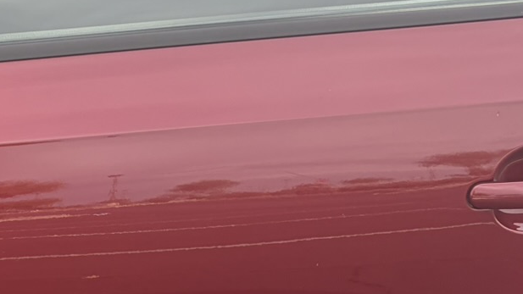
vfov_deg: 12.9
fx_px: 1304
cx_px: -170
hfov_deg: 20.6
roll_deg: -0.2
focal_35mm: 94
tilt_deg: -27.1
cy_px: 180
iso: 50
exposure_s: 1/612
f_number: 1.6
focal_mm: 5.96
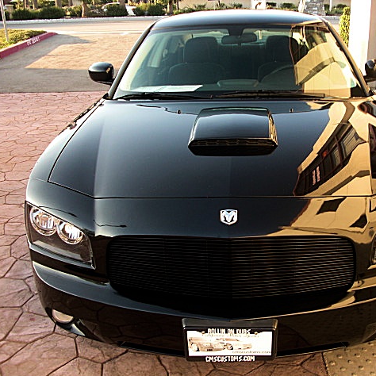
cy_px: 189
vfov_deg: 39.2
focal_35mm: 43
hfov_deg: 38.9
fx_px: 528
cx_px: 239
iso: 50
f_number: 2.8
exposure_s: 1/80
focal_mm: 6.3
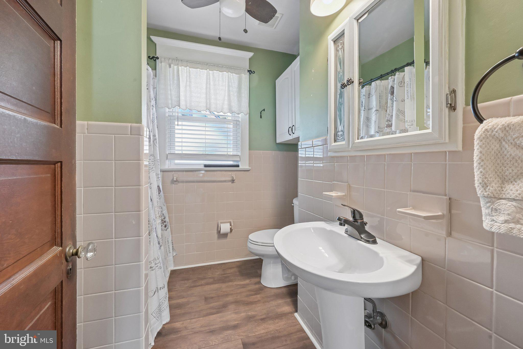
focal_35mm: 14
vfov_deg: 81.2
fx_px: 203
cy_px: 174
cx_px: 262
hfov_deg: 104.3
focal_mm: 14
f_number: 11
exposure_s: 1/15
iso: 400
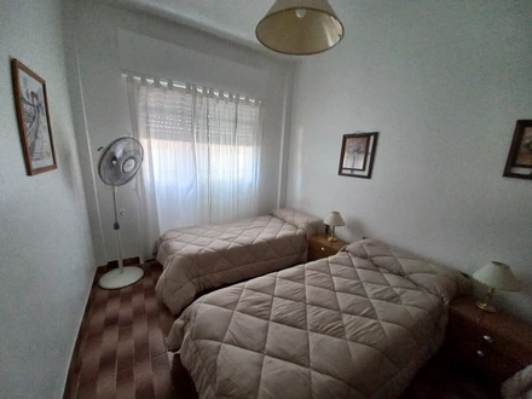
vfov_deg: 89.9
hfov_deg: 106.2
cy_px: 200
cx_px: 266
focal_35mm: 13
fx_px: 200
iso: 200
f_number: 2.2
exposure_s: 1/20
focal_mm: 1.42
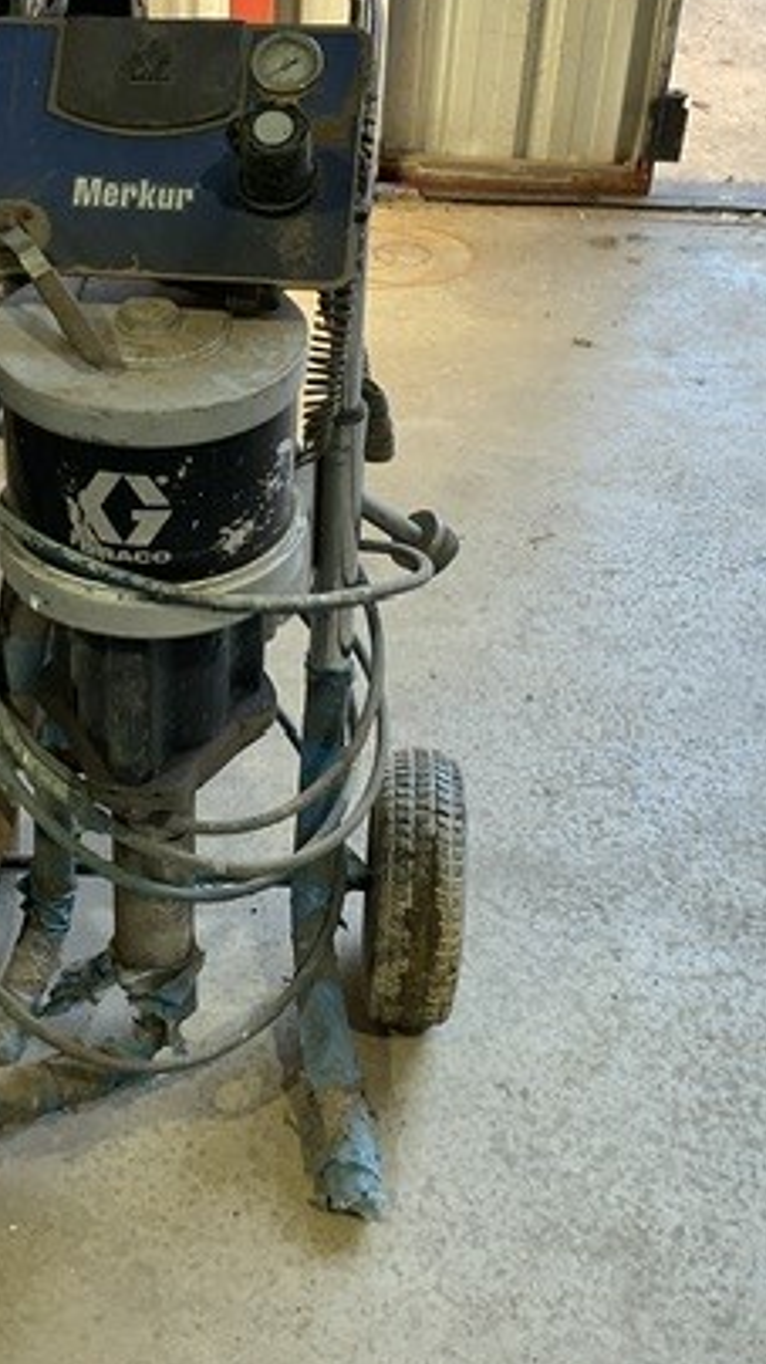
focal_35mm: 50
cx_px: 192
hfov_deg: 23.7
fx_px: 1807
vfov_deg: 41.3
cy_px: 598
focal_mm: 3
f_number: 1.8
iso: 50
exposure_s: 1/100
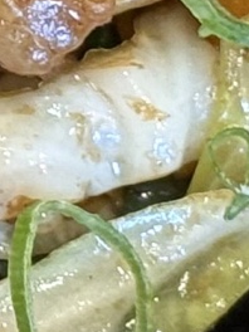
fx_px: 4460
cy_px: -299
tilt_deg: -40.2
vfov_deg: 4.2
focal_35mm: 465
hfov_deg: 3.1
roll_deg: -0.9
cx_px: -463
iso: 200
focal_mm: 6.76
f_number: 1.78
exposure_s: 1/60
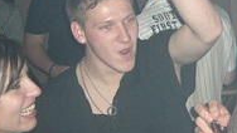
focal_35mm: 104
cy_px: 8
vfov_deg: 11.6
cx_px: 205
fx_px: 654
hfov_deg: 20.2
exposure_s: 1/60
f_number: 2.8
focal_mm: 7.9
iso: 200
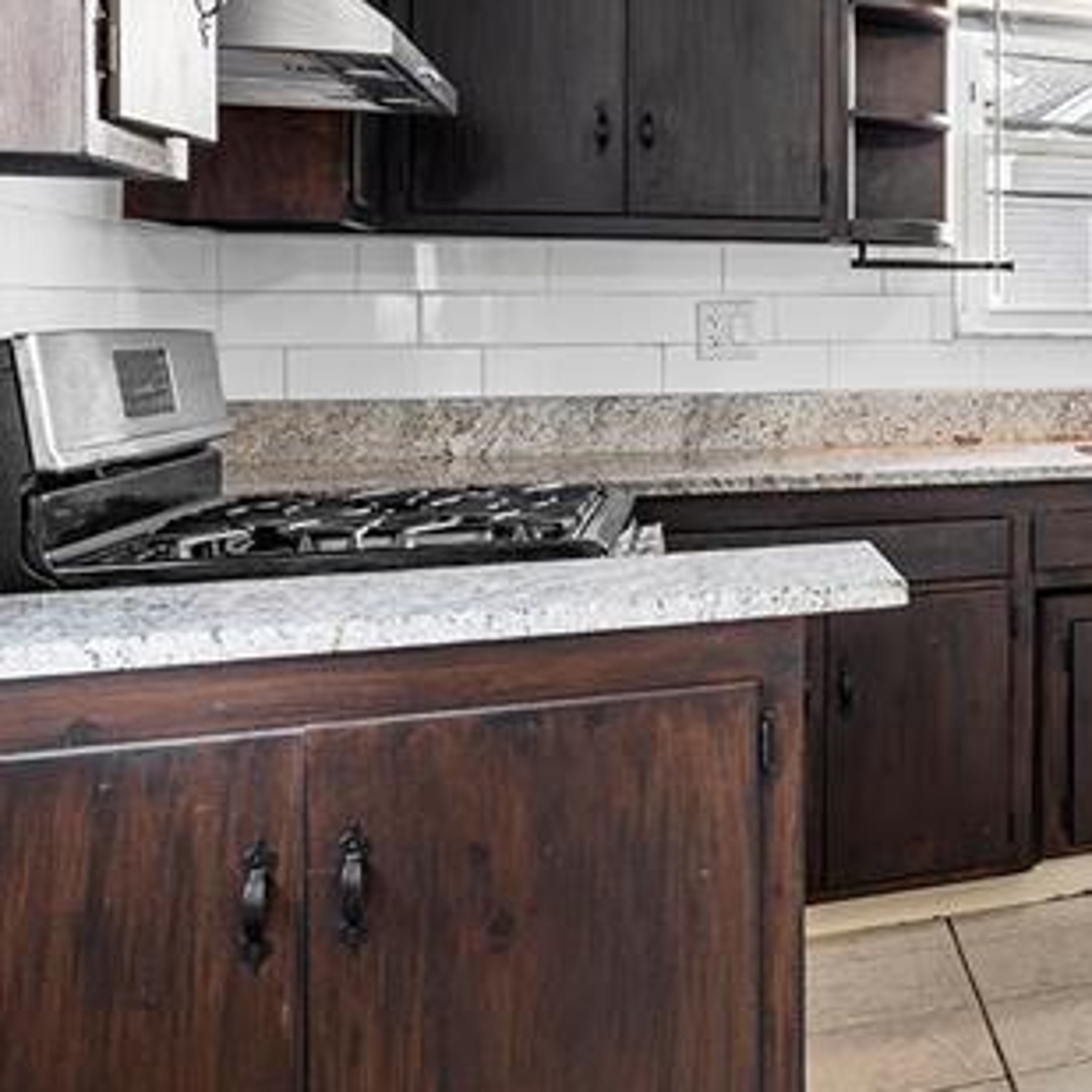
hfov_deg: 28.0
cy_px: 350
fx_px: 1606
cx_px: 1555
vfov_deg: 37.1
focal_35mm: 45
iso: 100
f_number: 8
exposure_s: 1/4
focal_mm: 16
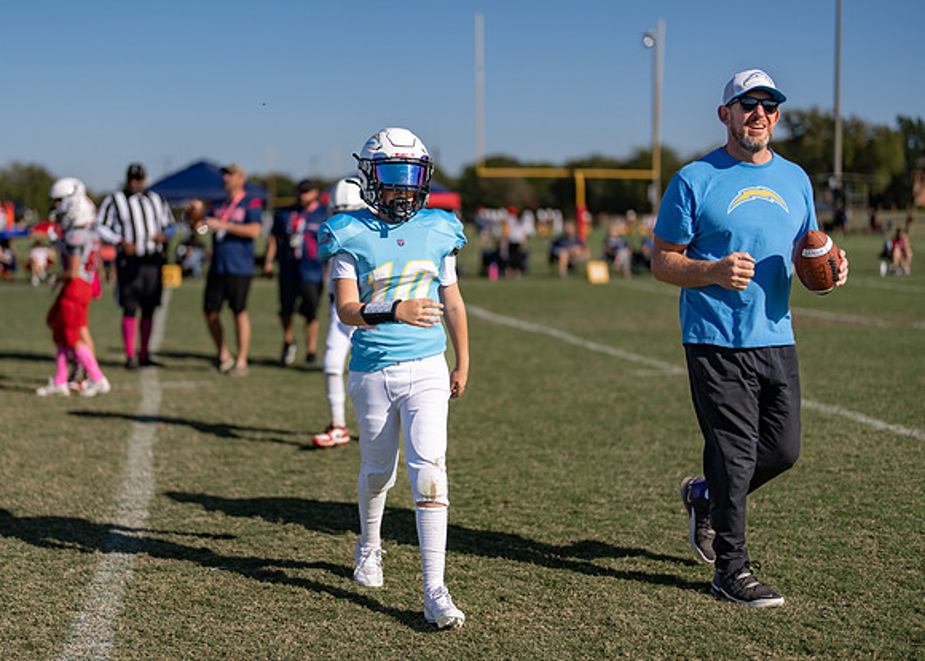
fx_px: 1538
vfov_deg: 24.2
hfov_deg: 33.4
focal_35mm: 59
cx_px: 376
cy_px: 324
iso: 100
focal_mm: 50
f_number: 1.2
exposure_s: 1/20000
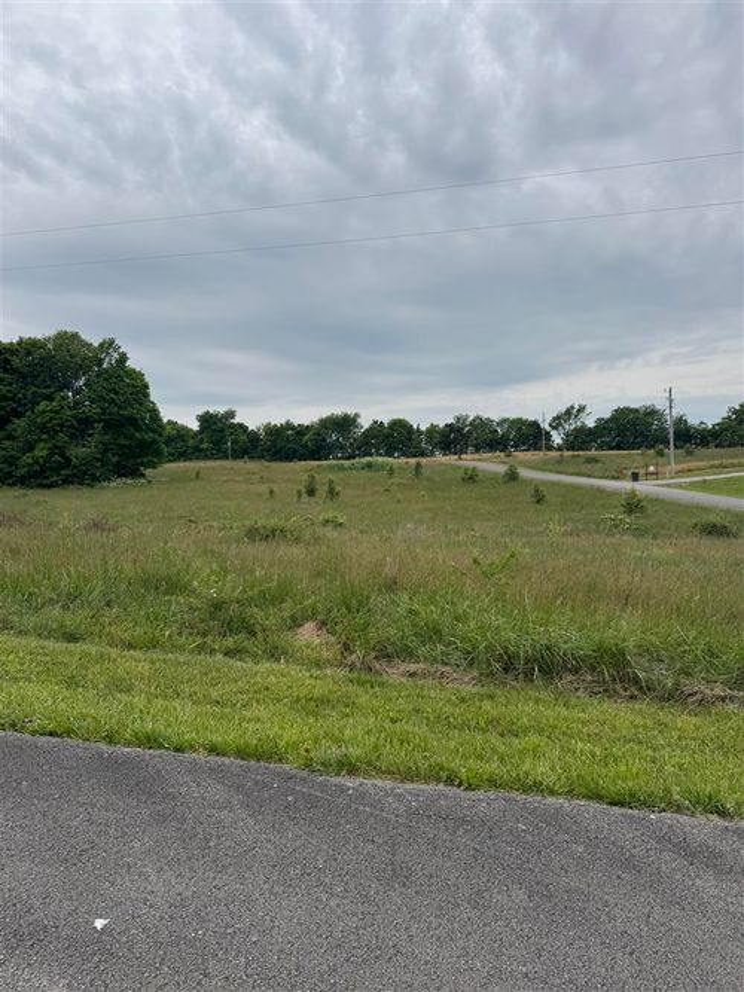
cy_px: 496
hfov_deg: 56.8
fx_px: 688
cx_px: 372
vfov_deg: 71.6
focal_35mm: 24
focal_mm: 6.76
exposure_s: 1/4310
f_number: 1.78
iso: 80
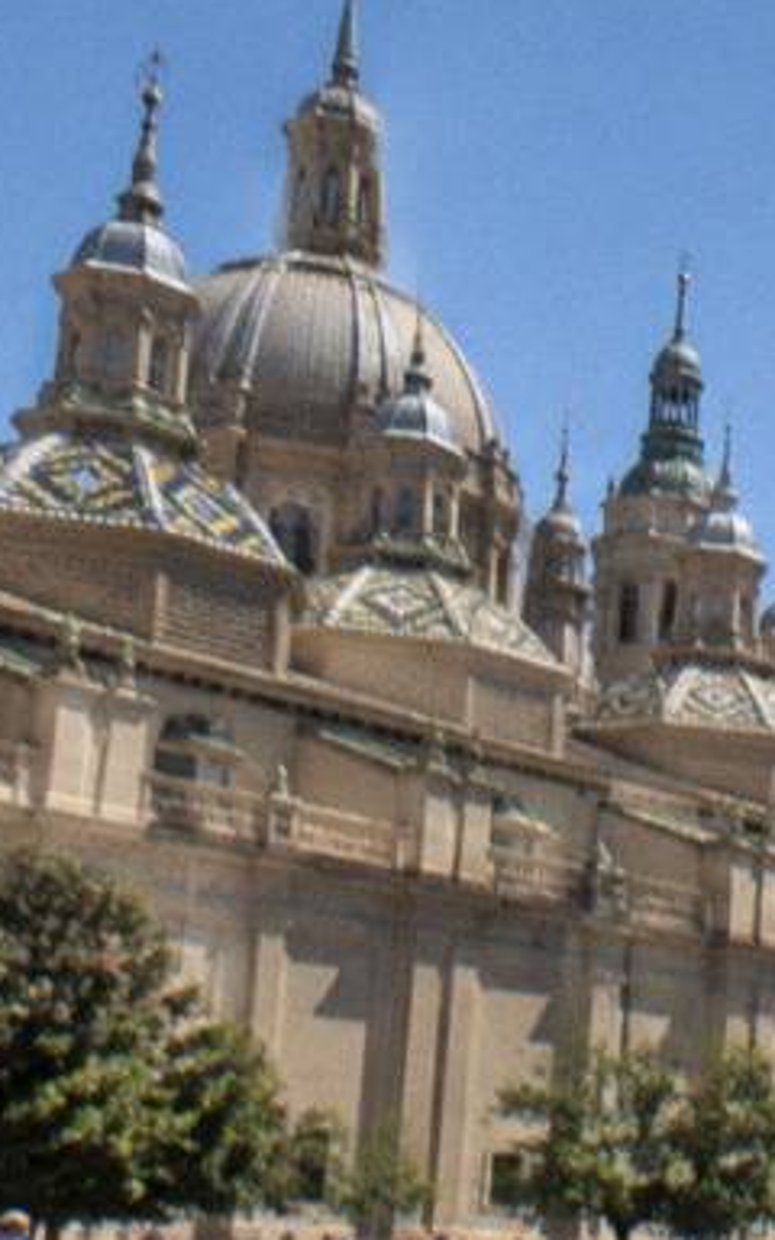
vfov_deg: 19.5
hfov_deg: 11.2
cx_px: 1540
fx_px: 3582
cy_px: 936
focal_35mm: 106
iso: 200
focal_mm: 40
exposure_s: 1/100
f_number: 11
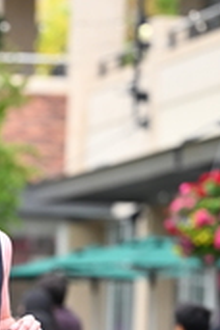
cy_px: 299
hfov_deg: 3.7
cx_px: -14
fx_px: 3382
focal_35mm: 369
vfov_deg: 5.6
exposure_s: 1/2000
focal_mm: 115
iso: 1000
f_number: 2.8
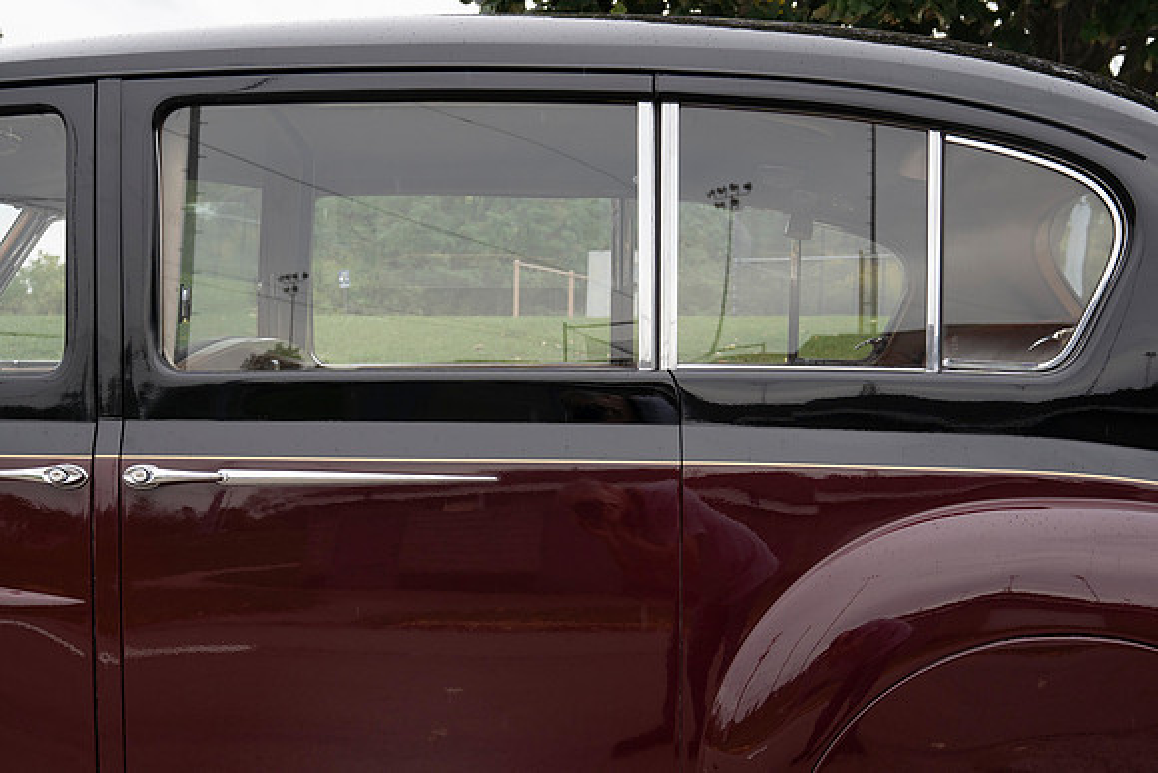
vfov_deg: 27.5
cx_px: 471
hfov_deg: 40.4
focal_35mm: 49
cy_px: 540
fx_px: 1565
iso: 200
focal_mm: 34
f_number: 5.6
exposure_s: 1/400
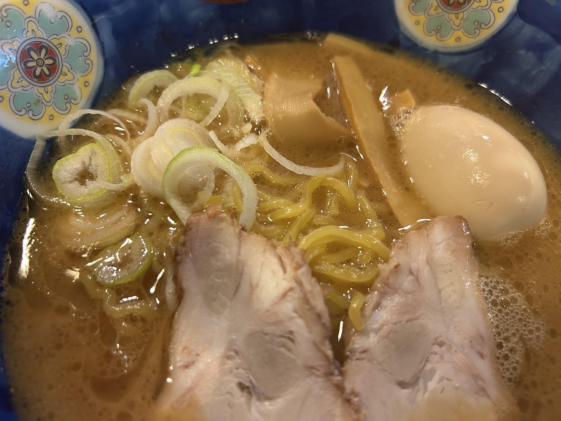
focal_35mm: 26
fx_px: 421
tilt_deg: -59.1
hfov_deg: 67.3
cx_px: 280
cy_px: 210
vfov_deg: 53.1
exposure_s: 1/50
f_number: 1.5
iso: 250
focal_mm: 5.7
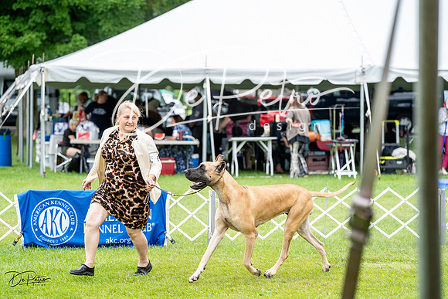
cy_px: 150
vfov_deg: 9.8
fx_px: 1743
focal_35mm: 140
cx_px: 224
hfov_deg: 14.7
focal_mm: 140
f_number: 4.5
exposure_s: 1/1000
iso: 400
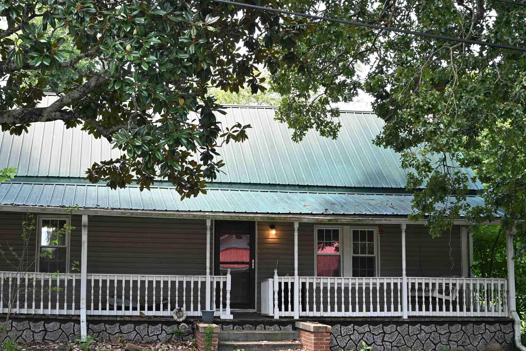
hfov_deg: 38.0
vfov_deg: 26.0
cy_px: 204
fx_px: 760
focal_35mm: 52
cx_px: 210
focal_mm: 38
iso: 640
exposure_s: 1/40
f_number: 14
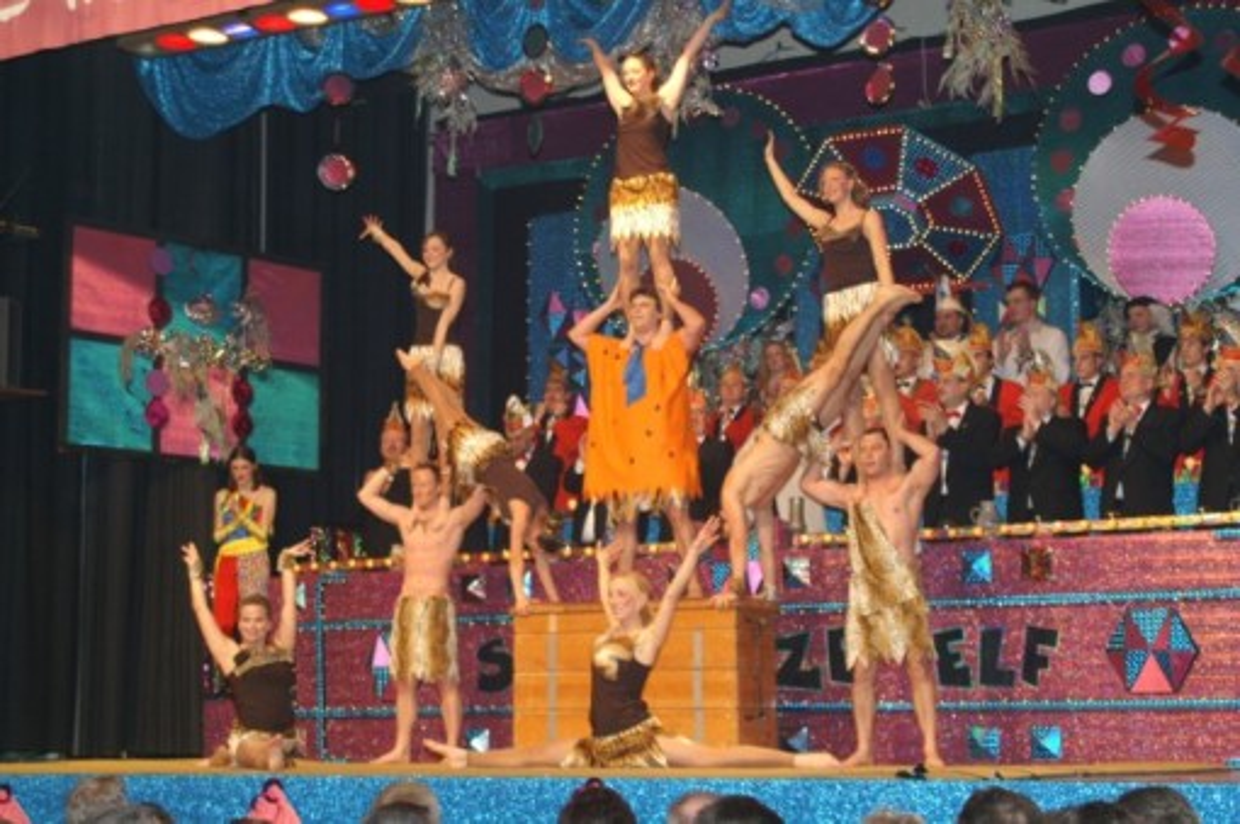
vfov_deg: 22.6
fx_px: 2065
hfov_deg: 33.4
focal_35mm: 60
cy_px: 412
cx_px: 620
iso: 400
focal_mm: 40
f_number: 4.5
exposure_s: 1/60
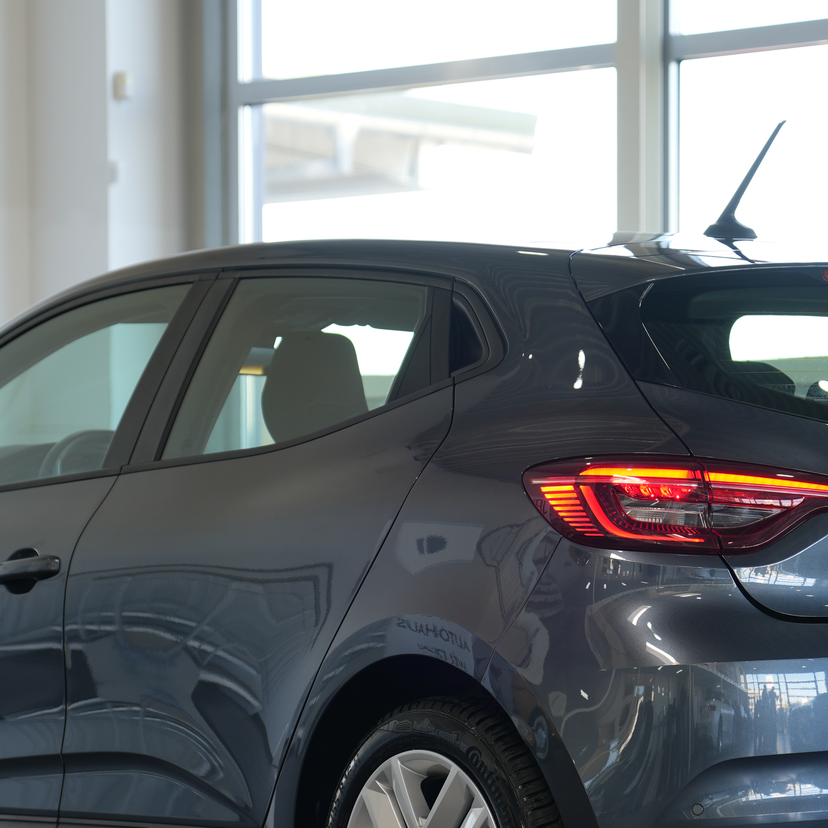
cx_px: 472
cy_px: 558
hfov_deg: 13.2
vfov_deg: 13.2
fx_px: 3572
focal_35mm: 132
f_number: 2.8
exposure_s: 1/80
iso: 200
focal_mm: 62
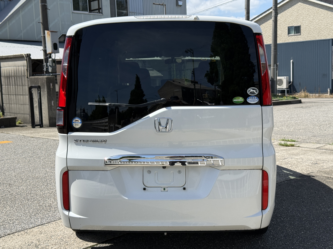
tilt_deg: -5.9
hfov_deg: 39.7
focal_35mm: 48
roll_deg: +2.4
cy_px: 124
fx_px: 462
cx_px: 166
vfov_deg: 30.3
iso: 100
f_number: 1.78
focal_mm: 6.76
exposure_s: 1/5208
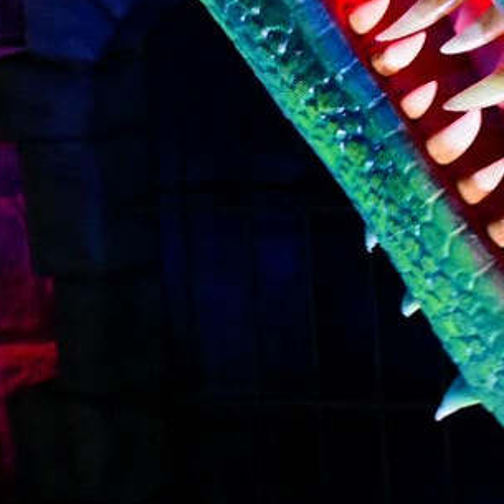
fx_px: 3080
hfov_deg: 9.3
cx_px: 398
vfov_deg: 9.1
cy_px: -221
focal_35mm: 187
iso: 2500
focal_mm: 28
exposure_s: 1/60
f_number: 4
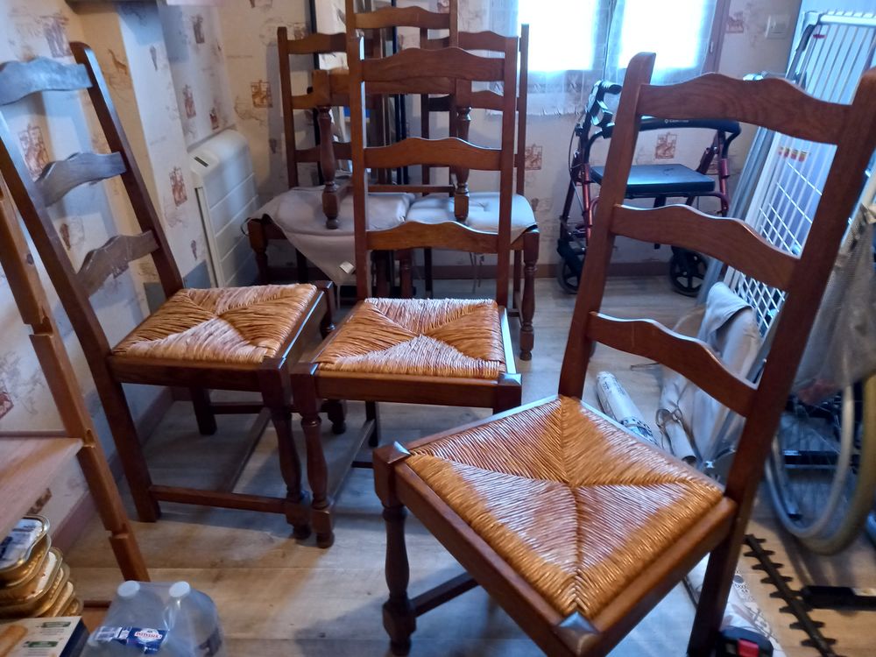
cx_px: 438
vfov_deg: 54.9
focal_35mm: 25
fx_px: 633
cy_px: 328
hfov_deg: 69.4
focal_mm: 4.6
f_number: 2
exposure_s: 1/20
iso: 640
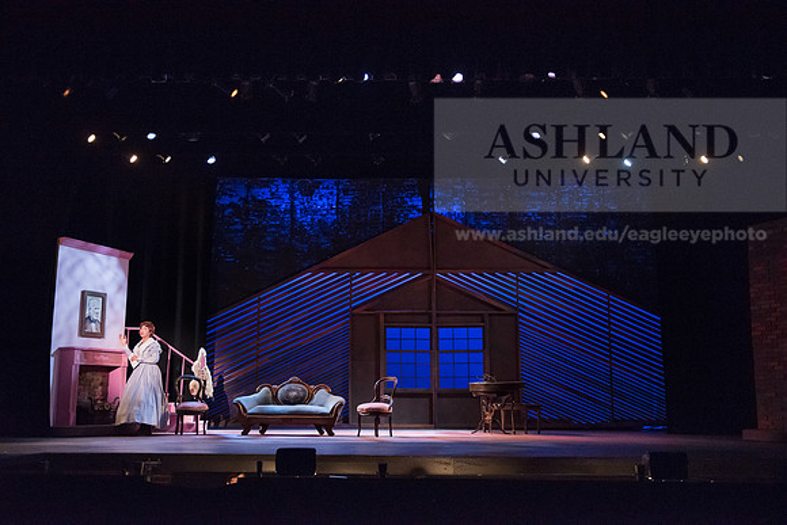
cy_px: 262
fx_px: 831
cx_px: 394
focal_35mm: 38
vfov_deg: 35.1
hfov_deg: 50.7
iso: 4000
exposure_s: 1/160
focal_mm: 38
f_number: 2.8
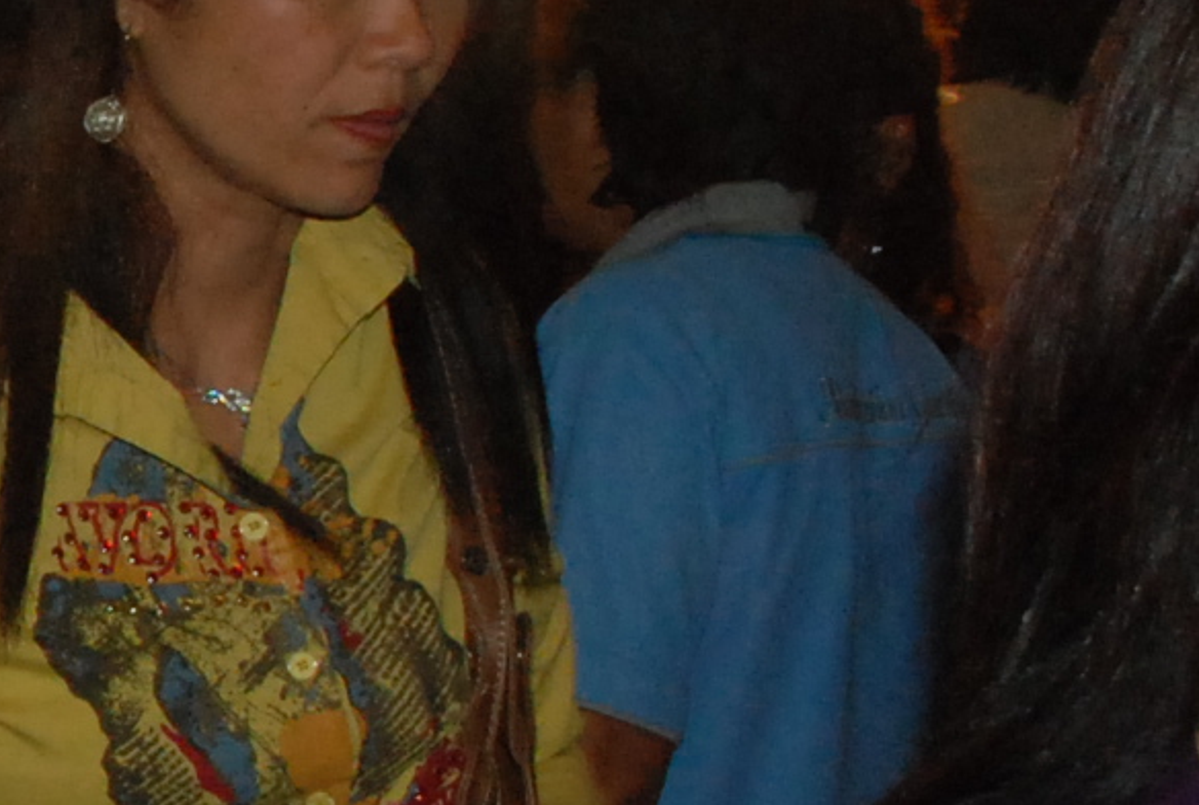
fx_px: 4472
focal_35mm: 134
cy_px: 485
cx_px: -653
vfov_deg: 10.3
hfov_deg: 14.2
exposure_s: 1/60
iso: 1000
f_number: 5
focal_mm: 18
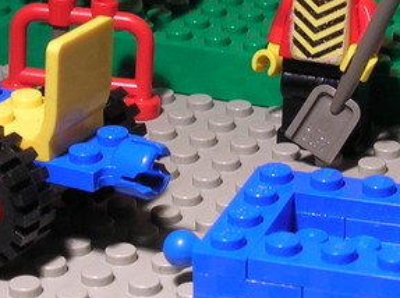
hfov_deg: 12.6
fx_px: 1810
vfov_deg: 9.4
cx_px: 258
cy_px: 136
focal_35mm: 157
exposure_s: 1/12.4
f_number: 3.3
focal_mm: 8.4
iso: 50
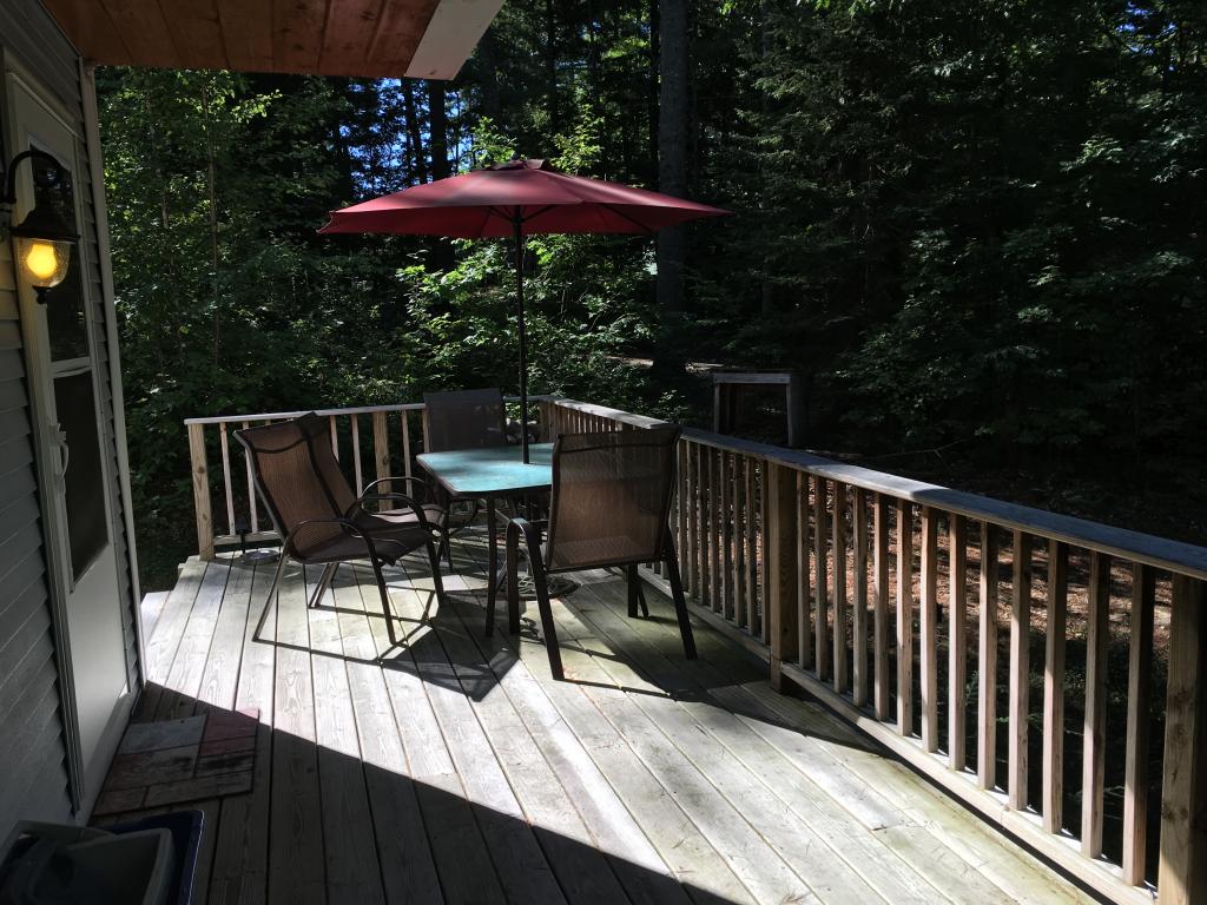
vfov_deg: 48.2
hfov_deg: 61.7
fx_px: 1011
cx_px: 604
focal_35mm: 29
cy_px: 452
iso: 25
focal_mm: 4.15
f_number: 2.2
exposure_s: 1/663
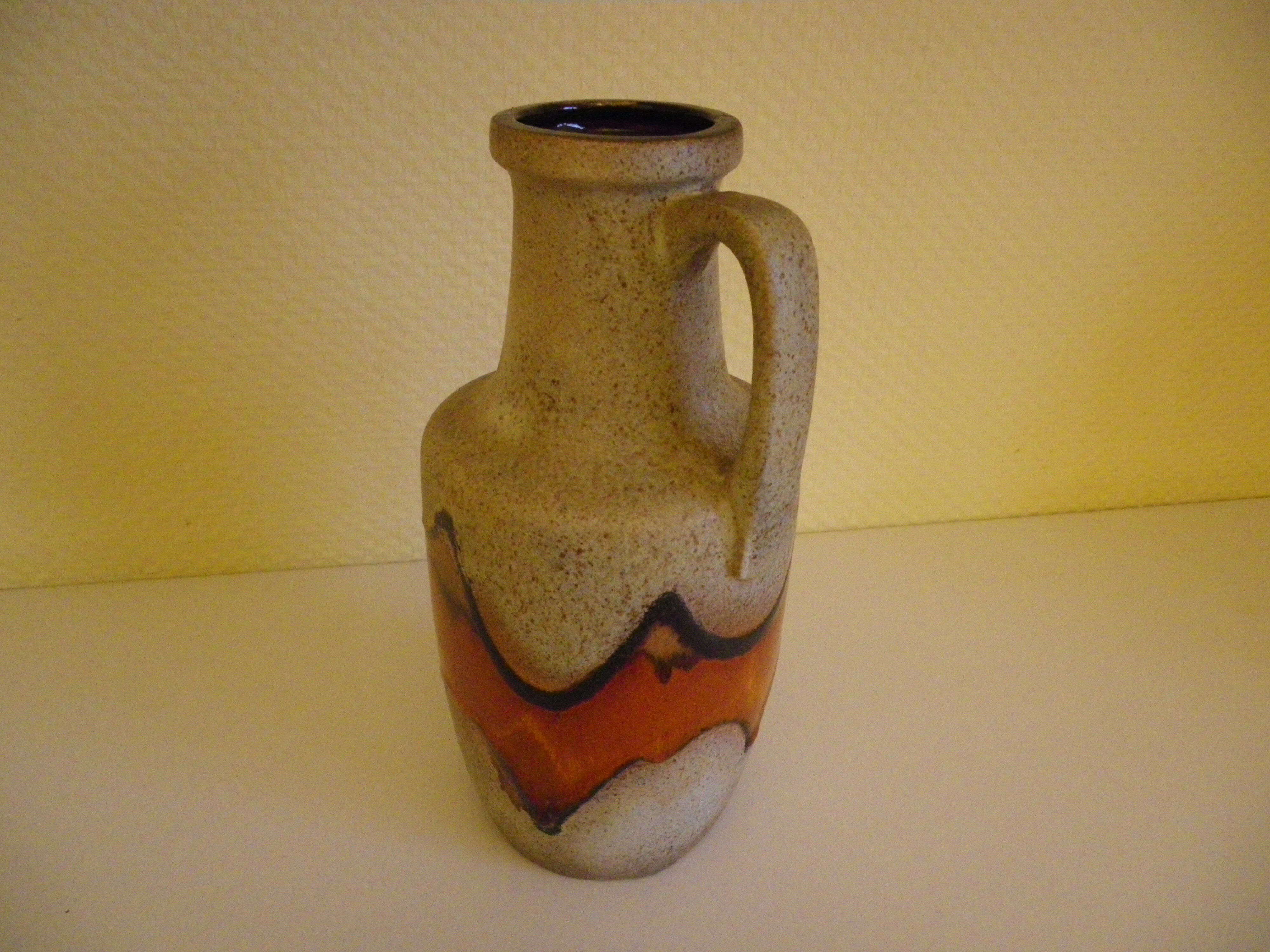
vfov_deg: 49.7
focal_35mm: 28
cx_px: 635
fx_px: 1027
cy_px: 476
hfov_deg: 63.4
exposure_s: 1/60
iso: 640
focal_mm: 4.9
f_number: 2.6
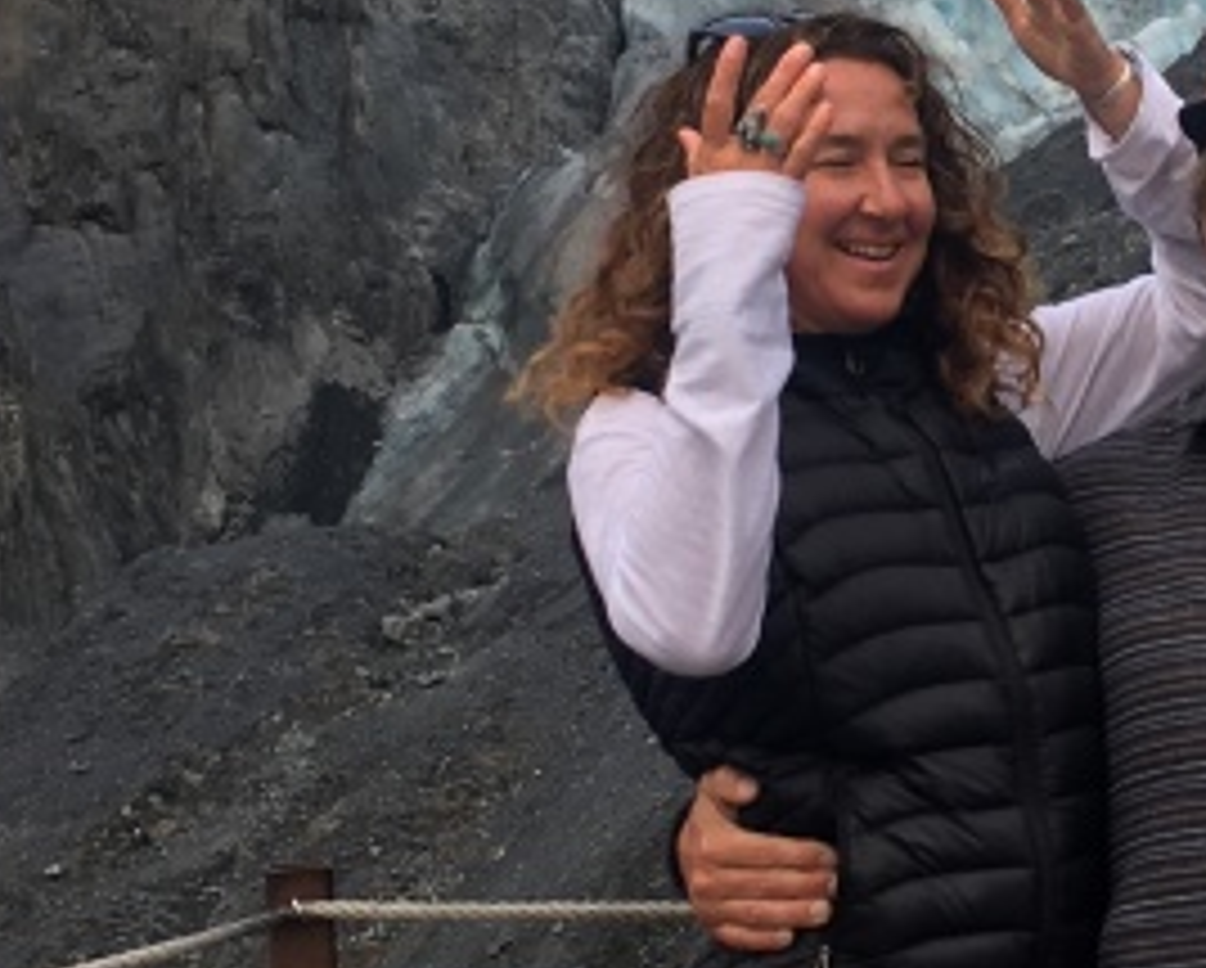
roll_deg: +1.7
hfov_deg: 17.6
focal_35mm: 108
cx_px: 1012
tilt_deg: -3.5
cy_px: 477
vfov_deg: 14.3
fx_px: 3859
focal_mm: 4.15
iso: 25
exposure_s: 1/553
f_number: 2.2
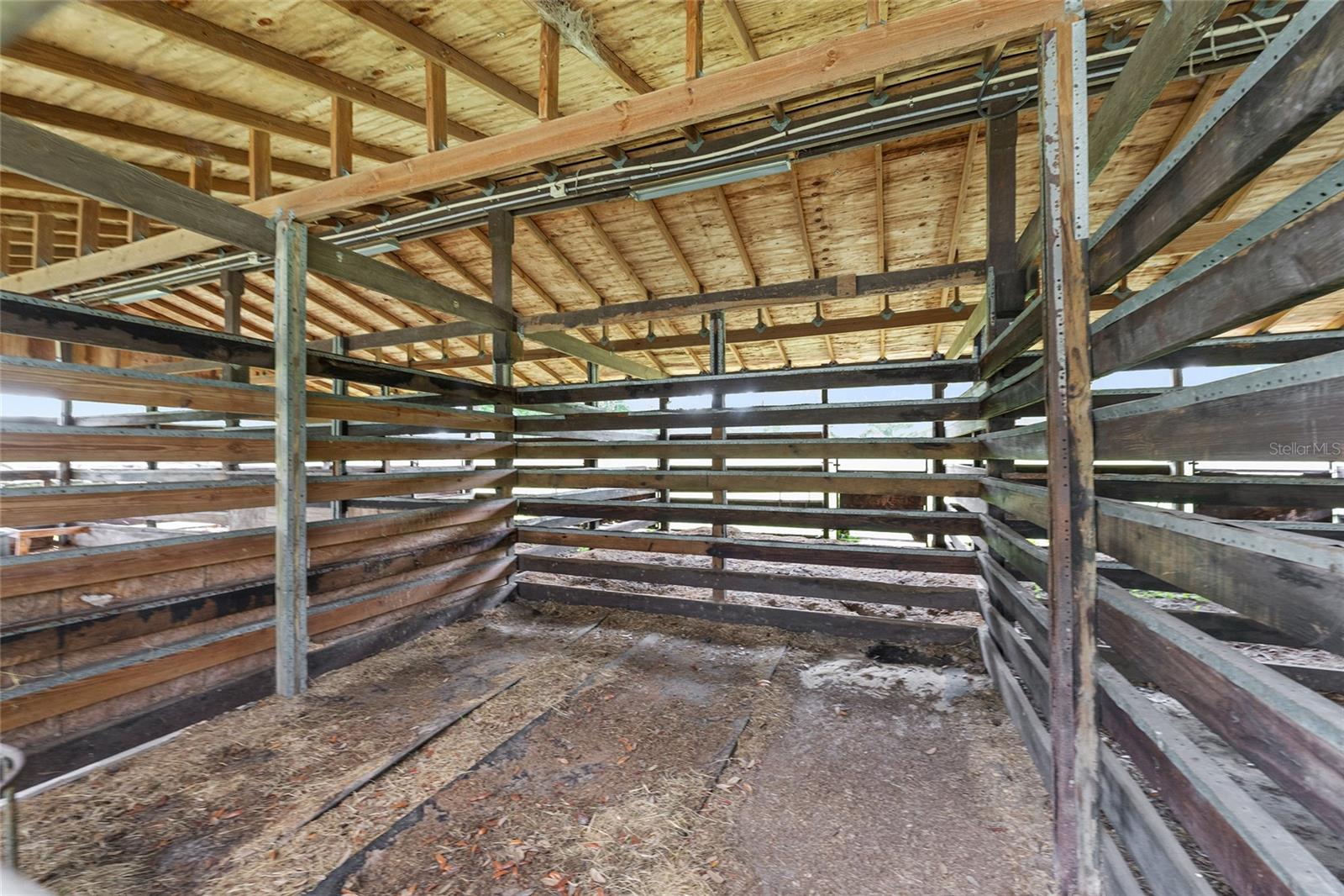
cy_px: 448
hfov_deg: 104.3
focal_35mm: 14
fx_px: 523
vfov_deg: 81.2
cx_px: 672
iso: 1000
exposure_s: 1/13
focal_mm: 14
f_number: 8
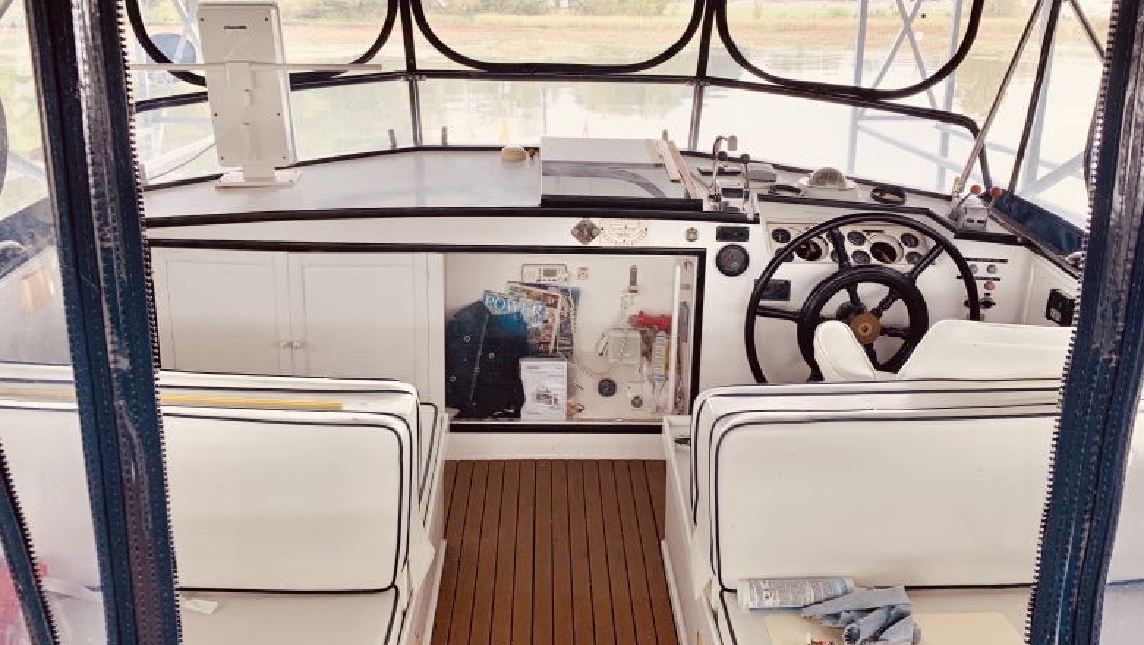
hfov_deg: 66.0
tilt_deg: -14.3
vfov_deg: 39.8
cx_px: 573
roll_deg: -0.4
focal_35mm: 29
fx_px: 880
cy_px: 221
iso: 25
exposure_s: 1/121
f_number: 1.8
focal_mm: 4.25
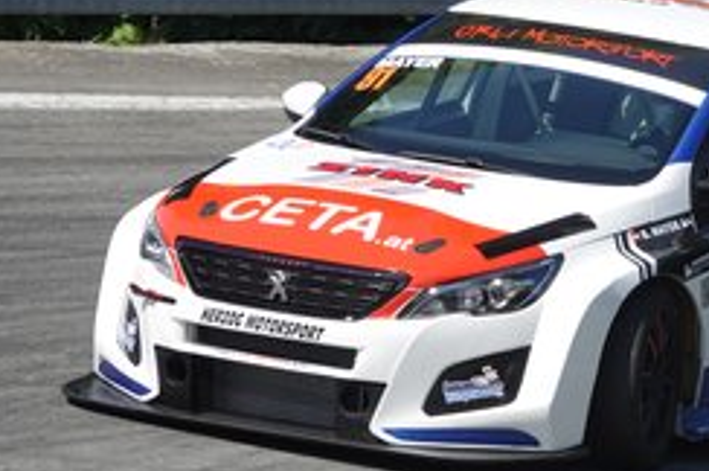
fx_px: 11624
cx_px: 538
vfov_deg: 2.3
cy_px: 183
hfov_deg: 3.5
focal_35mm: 591
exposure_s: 1/800
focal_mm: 117.29
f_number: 4.5
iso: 100
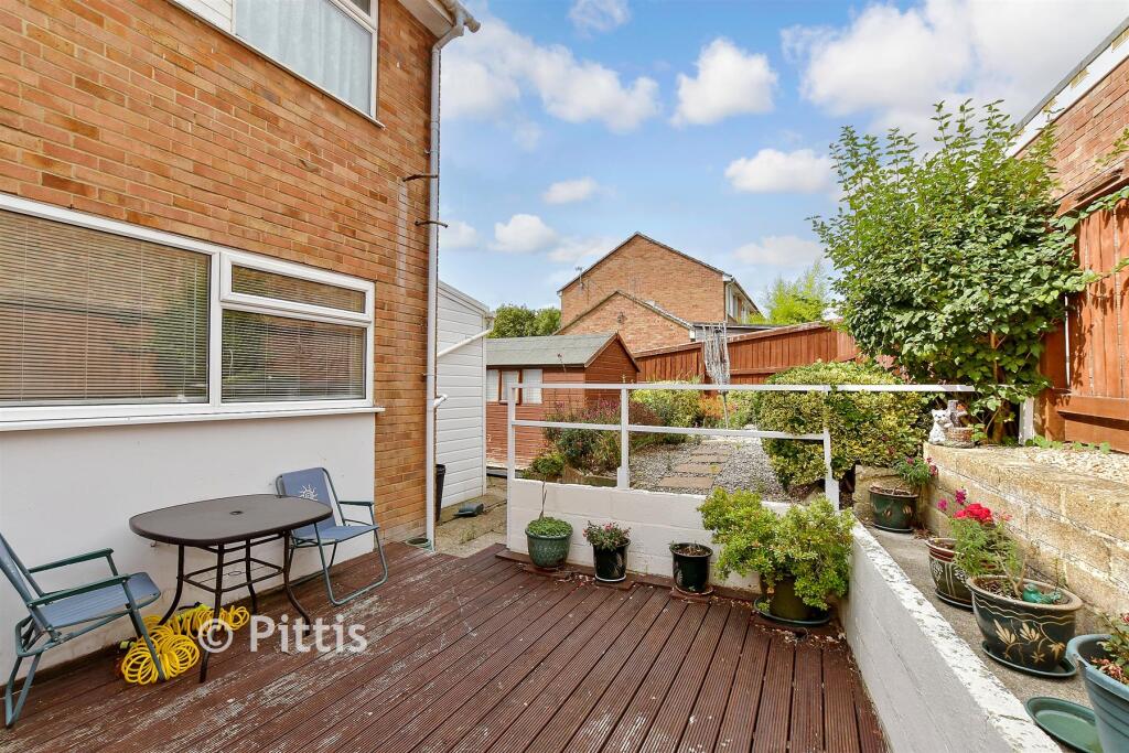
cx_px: 564
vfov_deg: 77.3
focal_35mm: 15
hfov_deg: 100.4
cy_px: 376
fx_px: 470
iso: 160
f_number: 8
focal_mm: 10
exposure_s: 1/200
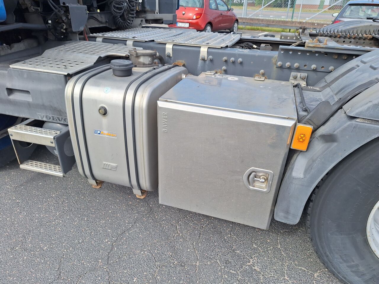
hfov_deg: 73.9
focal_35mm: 23
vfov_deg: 58.9
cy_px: 142
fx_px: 252
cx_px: 190
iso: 40
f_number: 1.8
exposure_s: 1/1642
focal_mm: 5.54
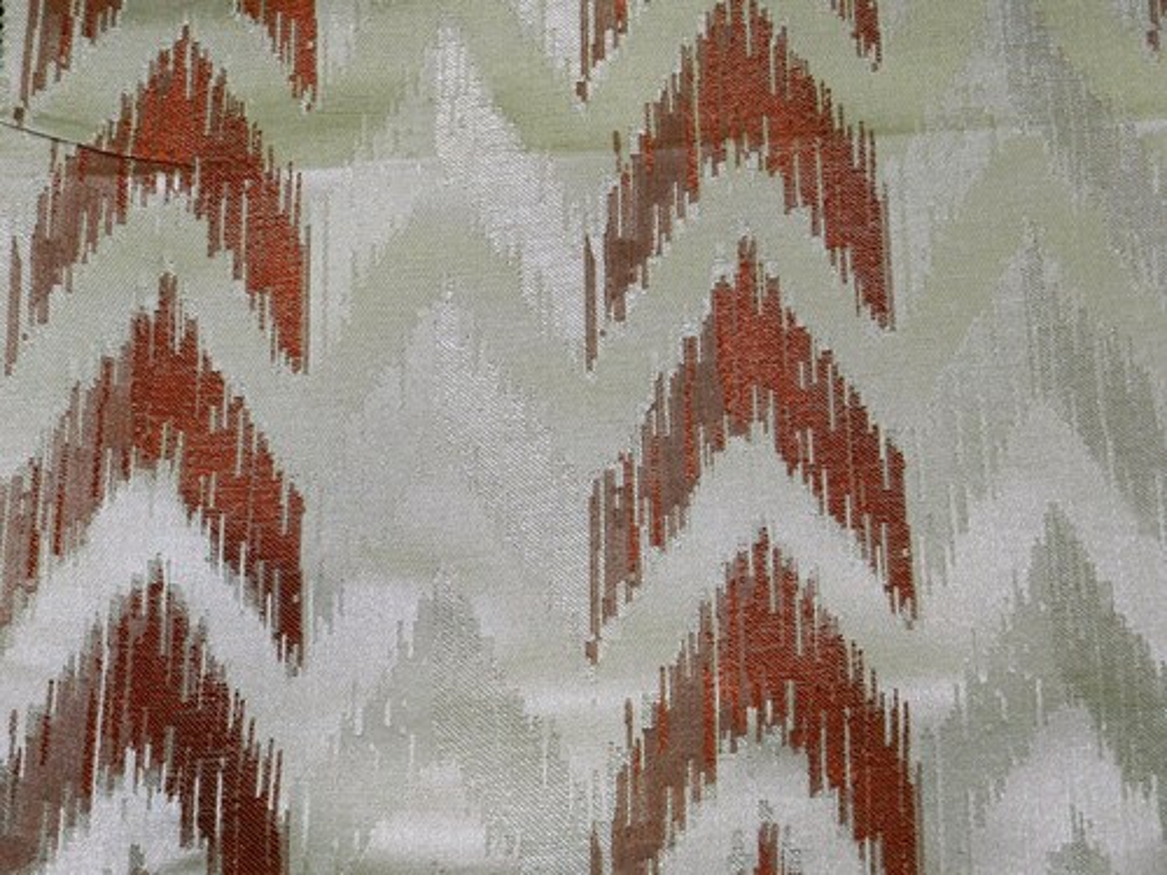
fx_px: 1551
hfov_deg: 41.2
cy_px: 438
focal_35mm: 46
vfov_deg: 31.5
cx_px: 584
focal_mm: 8.1
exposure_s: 1/30
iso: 200
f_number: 4.2
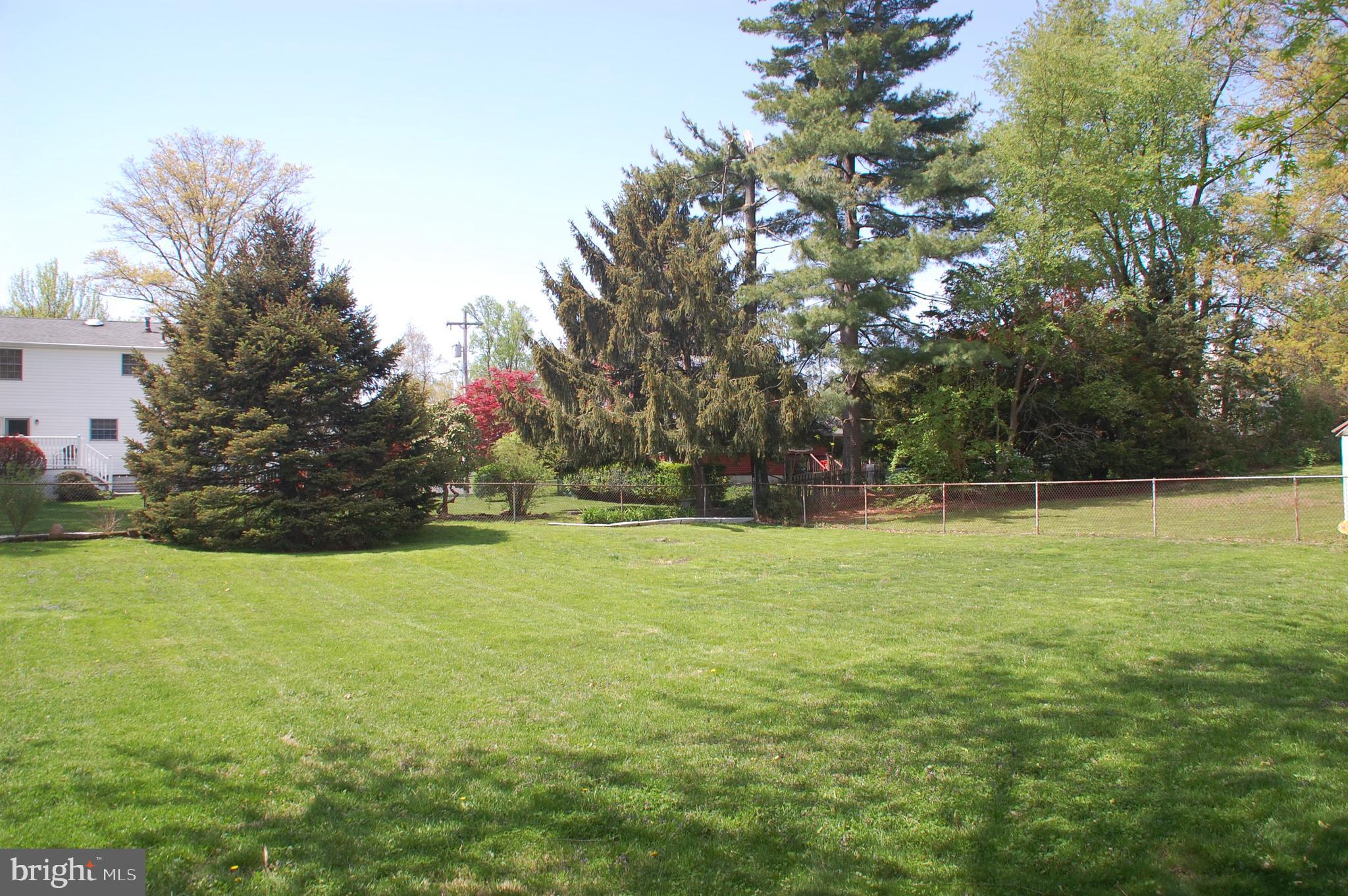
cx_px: 674
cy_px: 448
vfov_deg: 47.8
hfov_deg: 67.4
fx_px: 1010
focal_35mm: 27
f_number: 7.1
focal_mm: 18
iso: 200
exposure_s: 1/200
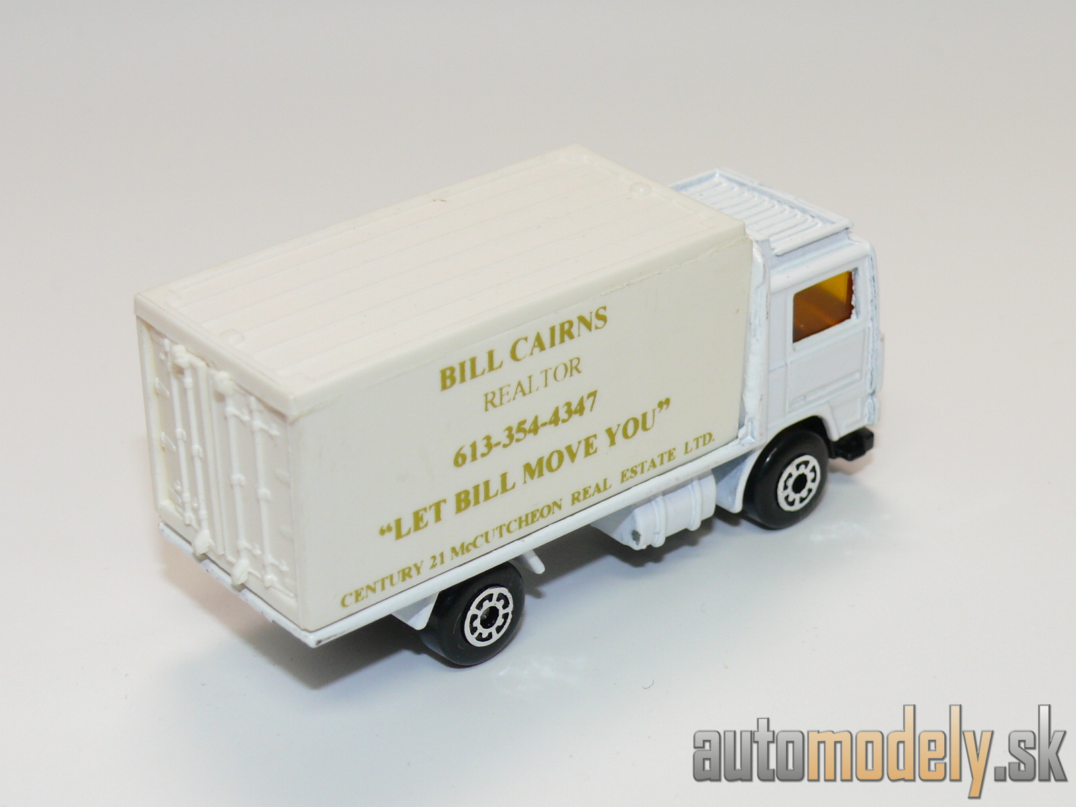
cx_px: 538
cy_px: 404
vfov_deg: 19.9
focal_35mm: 74
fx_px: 2300
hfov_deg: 26.3
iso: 100
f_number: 4
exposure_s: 1/30
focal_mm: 11.2
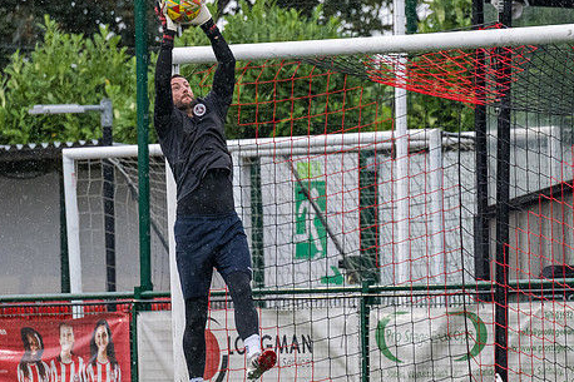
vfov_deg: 2.7
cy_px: 248
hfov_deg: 4.0
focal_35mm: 518
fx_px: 8256
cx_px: 370
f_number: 2.8
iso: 2000
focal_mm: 185
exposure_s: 1/1600
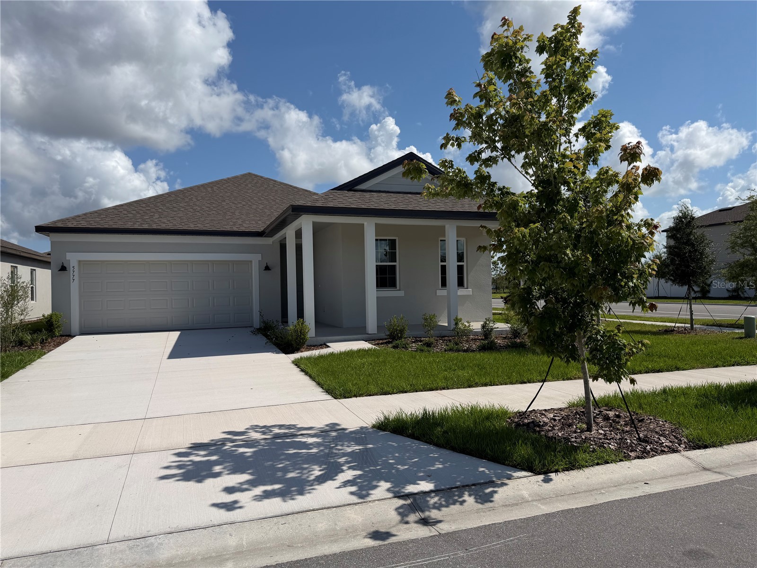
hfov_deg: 71.6
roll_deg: +0.9
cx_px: 378
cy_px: 284
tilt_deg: -0.2
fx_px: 525
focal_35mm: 24
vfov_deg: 56.8
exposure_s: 1/9091
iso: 80
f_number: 1.78
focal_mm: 6.76
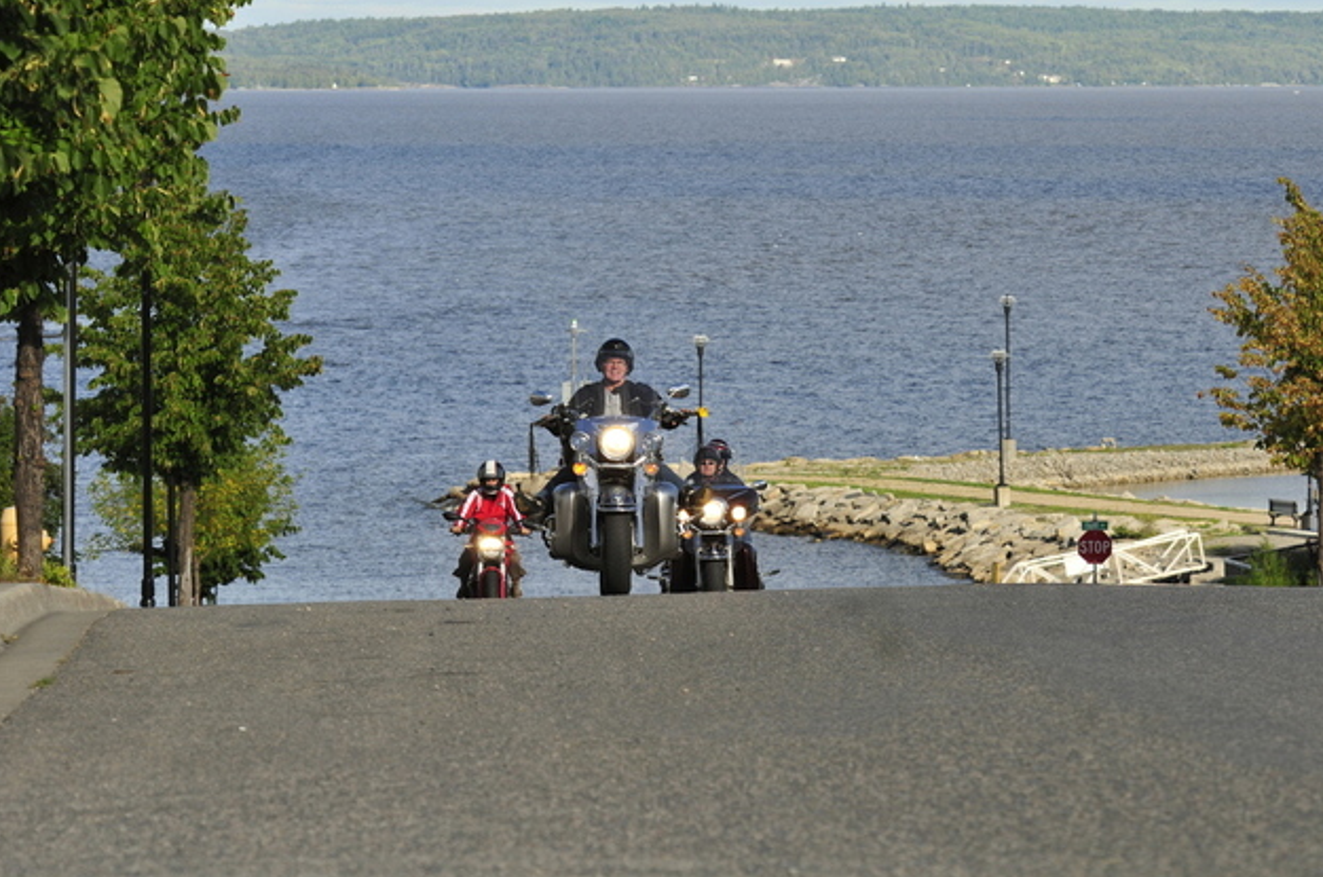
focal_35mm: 223
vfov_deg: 6.2
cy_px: 434
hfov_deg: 9.3
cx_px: 662
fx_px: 8163
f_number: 8
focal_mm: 145
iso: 400
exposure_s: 1/1000
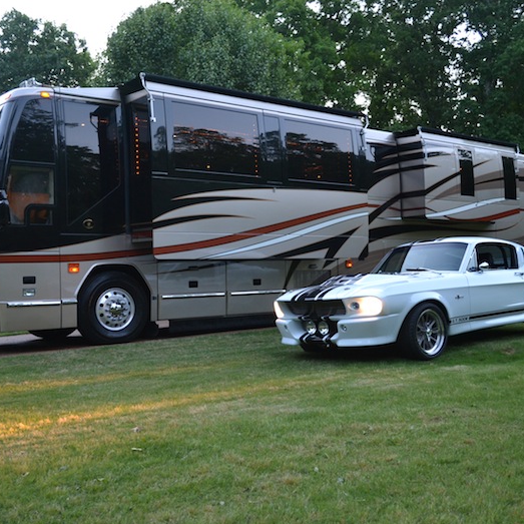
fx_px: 668
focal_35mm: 39
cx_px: 257
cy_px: 266
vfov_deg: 42.8
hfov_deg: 42.8
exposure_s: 1/15
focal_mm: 20
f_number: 3.8
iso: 500
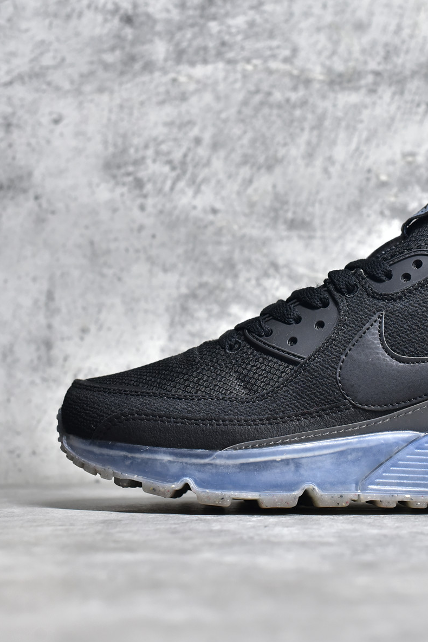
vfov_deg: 26.7
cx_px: 365
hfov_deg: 17.7
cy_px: 324
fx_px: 1355
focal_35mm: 76
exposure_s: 1/125
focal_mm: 50
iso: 1250
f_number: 7.1
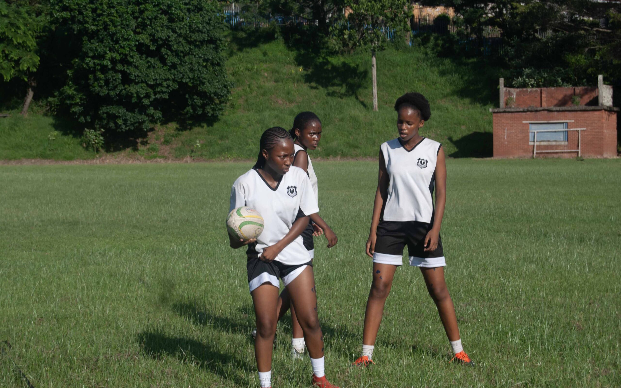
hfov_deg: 24.5
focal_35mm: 85
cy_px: 193
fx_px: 1430
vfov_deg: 15.5
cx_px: 311
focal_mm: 55
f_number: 8
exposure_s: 1/250
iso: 100
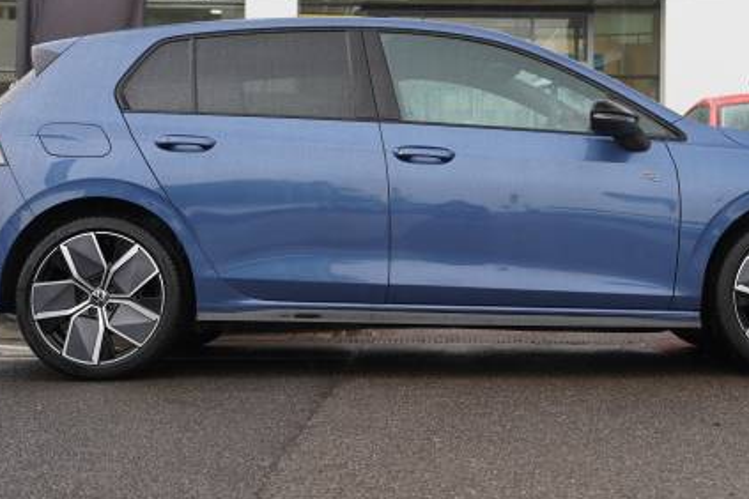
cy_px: 140
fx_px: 1371
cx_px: 455
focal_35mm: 66
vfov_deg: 20.5
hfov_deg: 30.5
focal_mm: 43.6
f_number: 4
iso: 320
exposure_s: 1/160
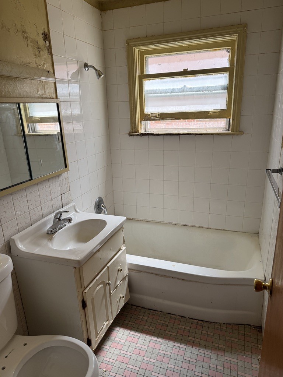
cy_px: 188
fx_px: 262
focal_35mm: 24
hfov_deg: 56.8
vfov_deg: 71.6
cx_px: 142
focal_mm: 6.76
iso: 100
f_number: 1.78
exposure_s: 1/120
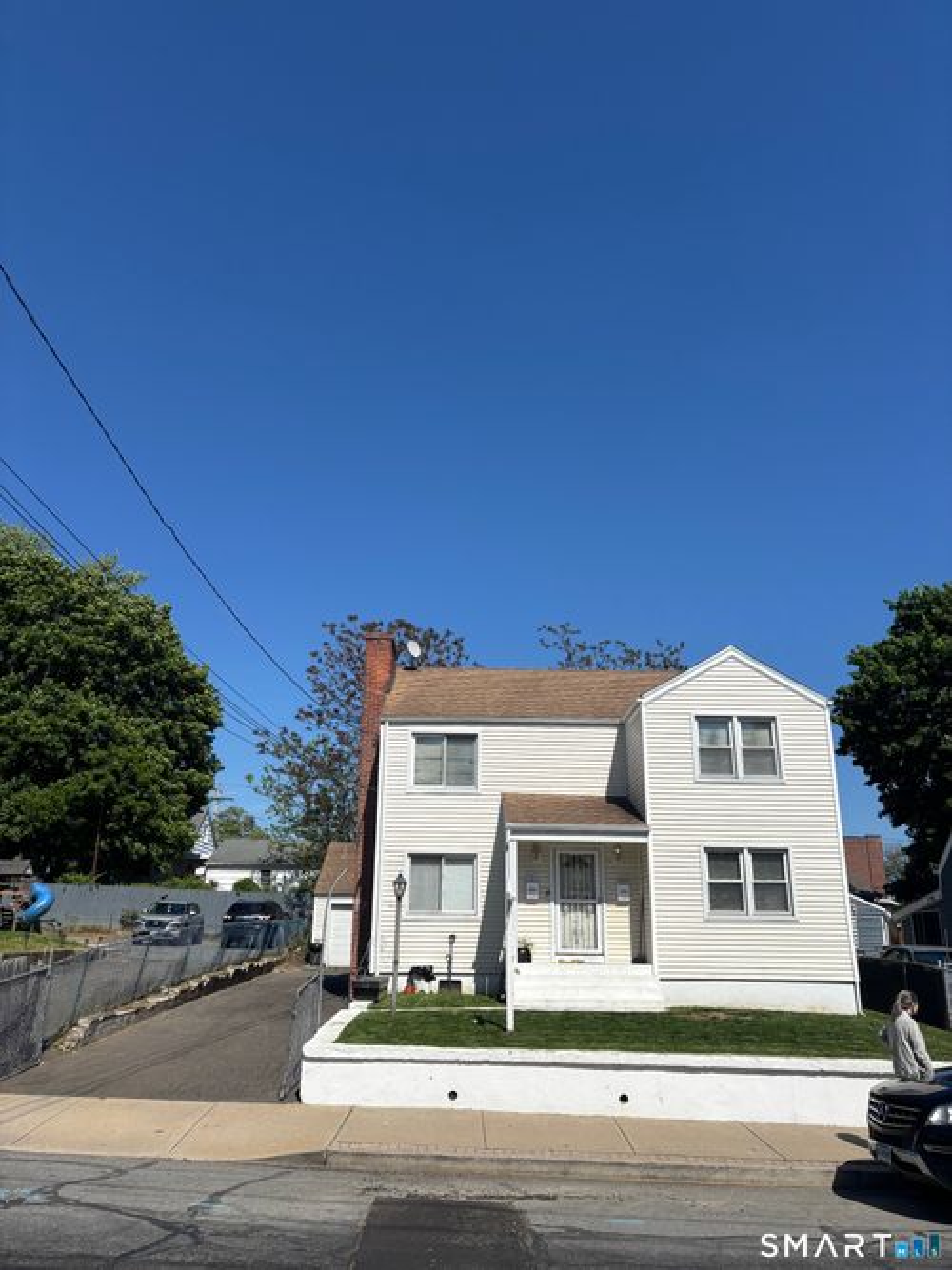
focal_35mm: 26
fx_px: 954
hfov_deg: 53.0
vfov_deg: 67.3
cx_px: 476
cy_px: 635
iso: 50
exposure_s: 1/5348
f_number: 1.6
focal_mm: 5.96
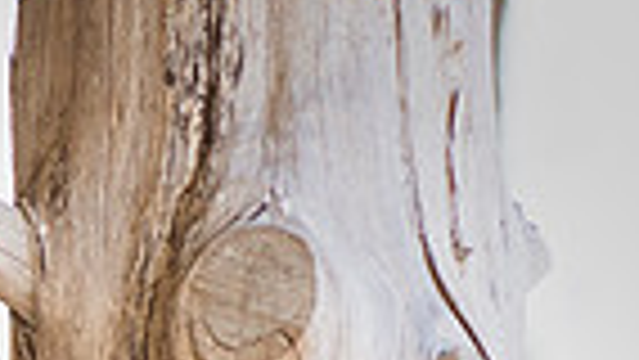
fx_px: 6238
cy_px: 767
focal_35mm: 368
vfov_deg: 3.3
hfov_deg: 5.8
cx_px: -490
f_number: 5
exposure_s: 1/500
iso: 800
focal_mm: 86
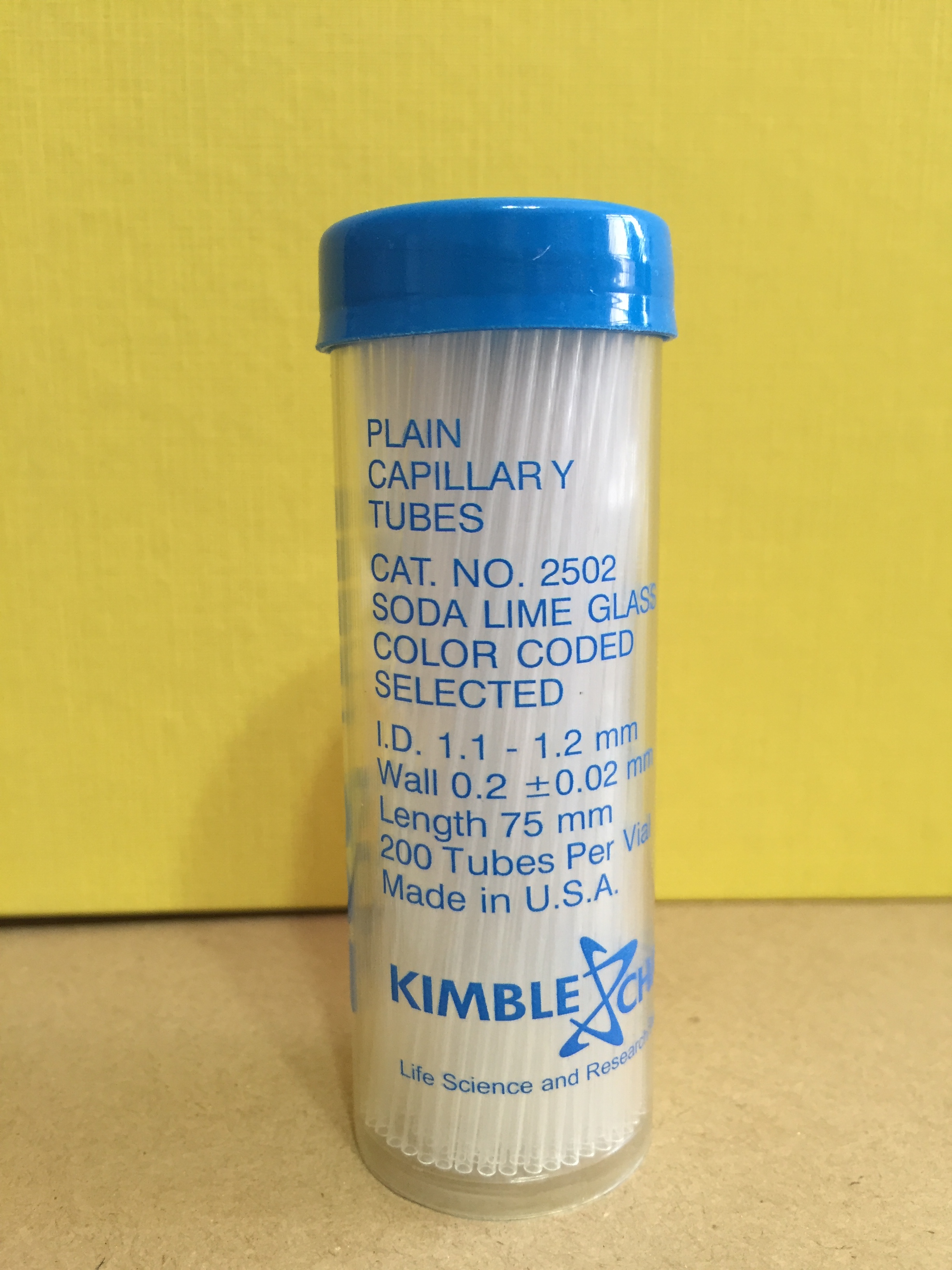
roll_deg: +1.7
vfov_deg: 61.7
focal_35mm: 29
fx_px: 1063
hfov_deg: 48.2
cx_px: 476
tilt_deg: -10.4
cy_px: 635
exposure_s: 1/33
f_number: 2.2
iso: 125
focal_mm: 4.15
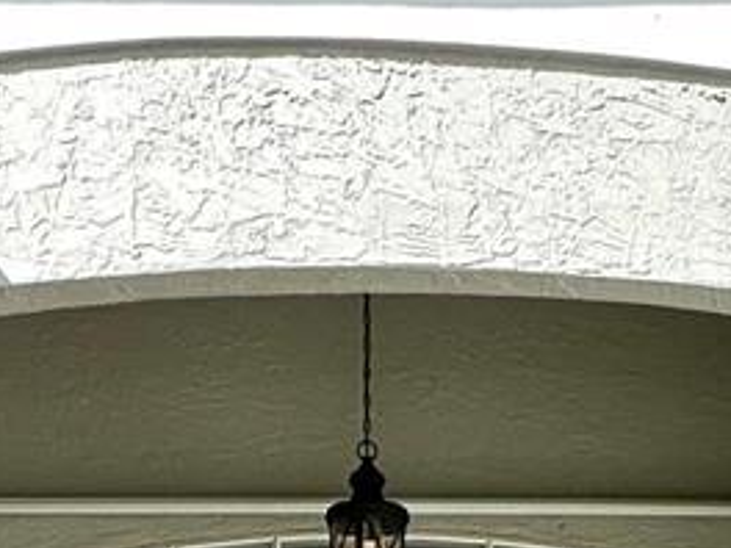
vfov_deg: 13.7
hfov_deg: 23.0
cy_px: 1209
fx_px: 1795
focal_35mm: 85
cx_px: 429
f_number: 2.2
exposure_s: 1/2092
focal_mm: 2.22
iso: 50
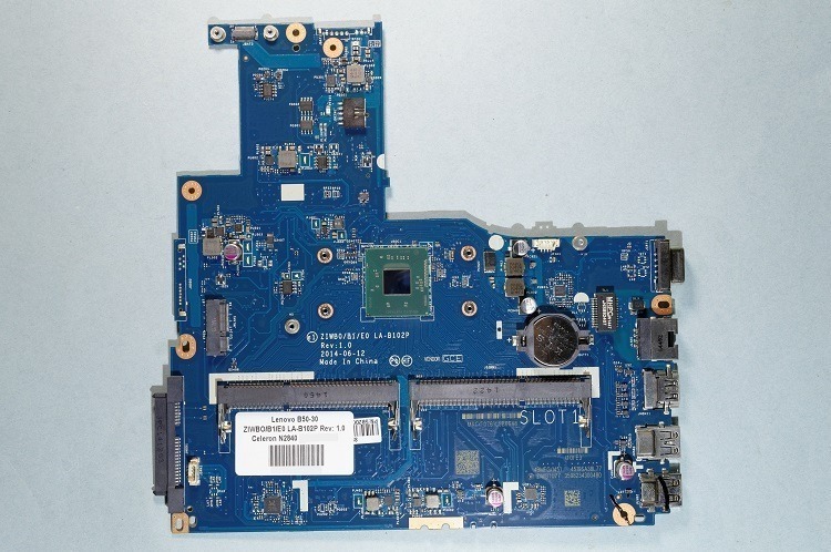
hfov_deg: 48.0
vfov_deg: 32.9
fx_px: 934
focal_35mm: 40
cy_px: 276
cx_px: 416
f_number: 8
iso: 100
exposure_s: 1/5
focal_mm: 27
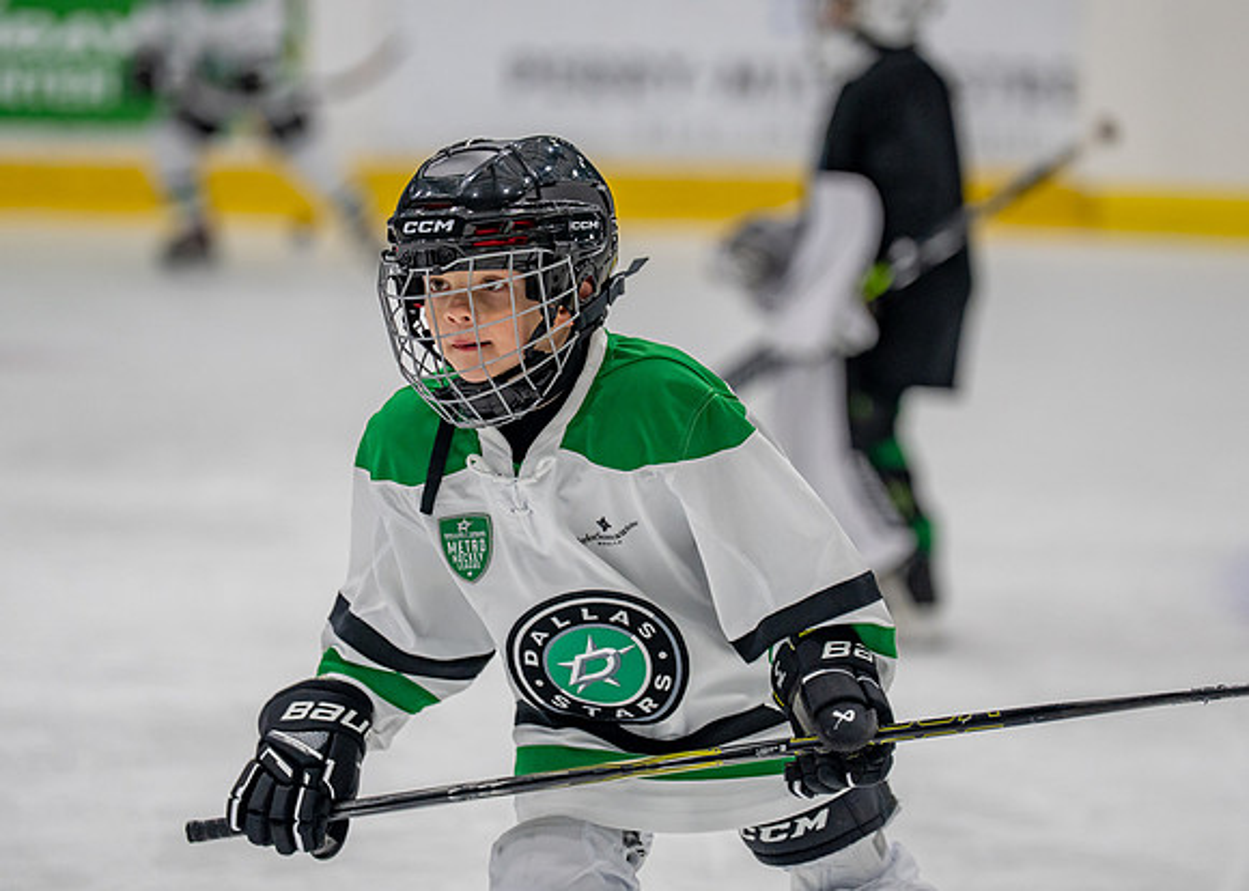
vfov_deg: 6.7
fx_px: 7669
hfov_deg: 9.3
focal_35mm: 216
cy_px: 388
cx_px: 664
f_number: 2.8
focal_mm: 167
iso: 1000
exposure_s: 1/1600
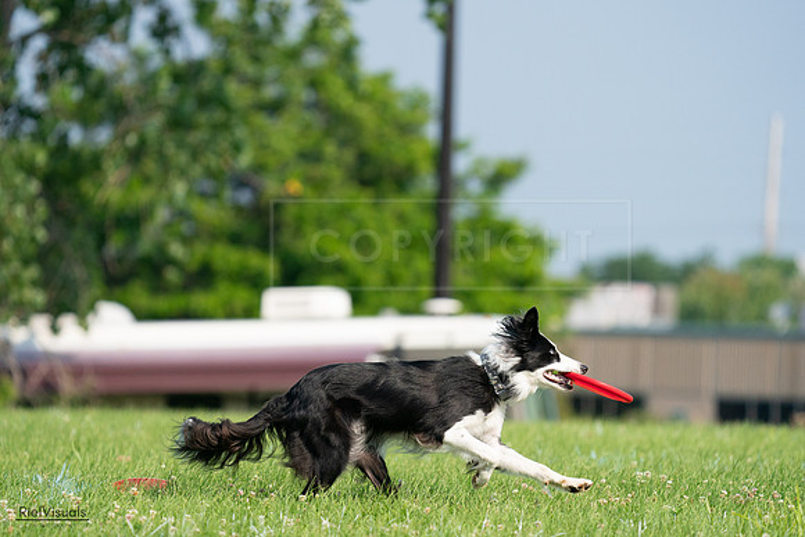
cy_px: 268
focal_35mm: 359
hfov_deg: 5.7
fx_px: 8029
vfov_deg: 3.8
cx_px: 402
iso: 1250
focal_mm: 359
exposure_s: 1/4000
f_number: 6.3
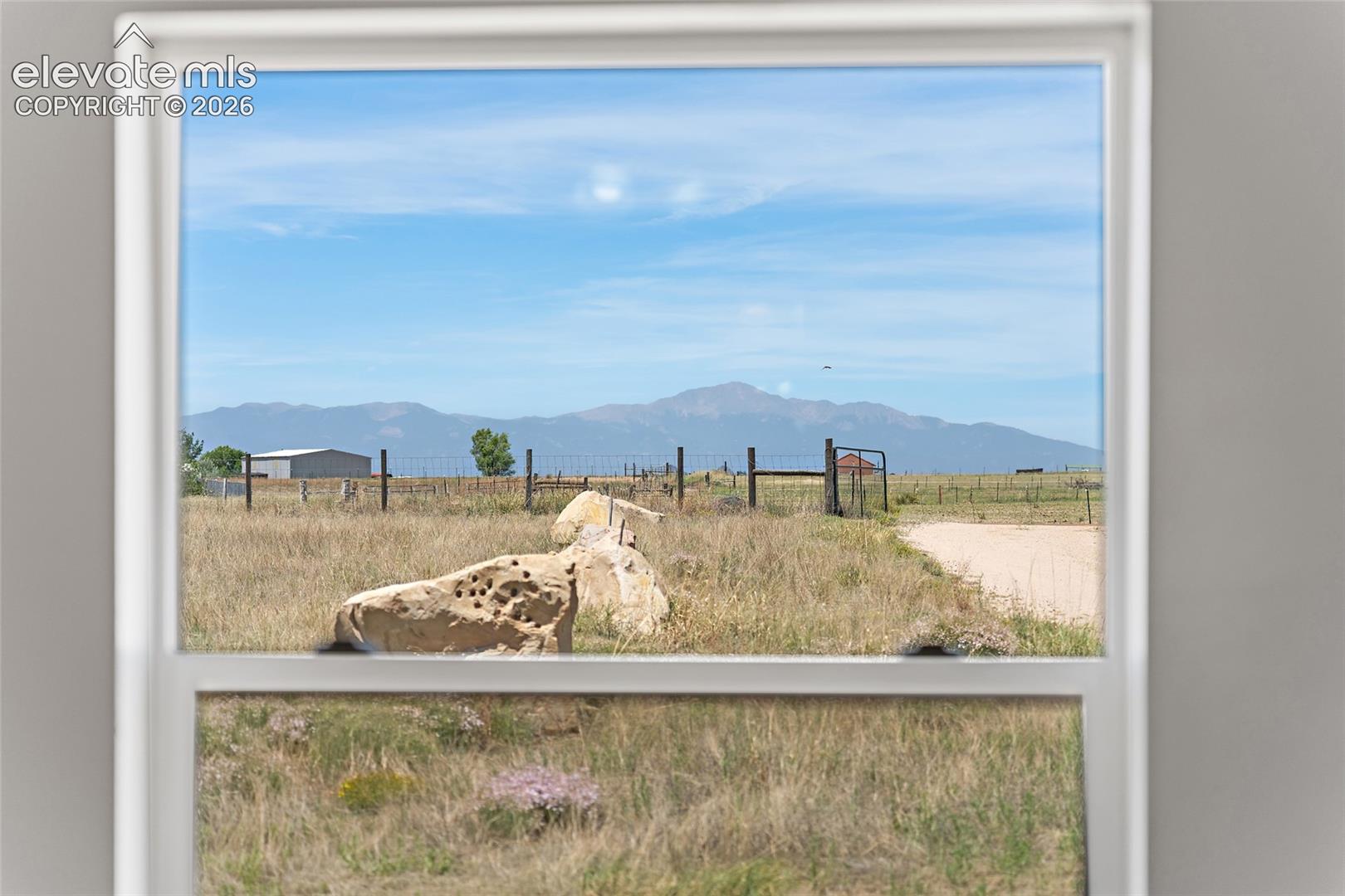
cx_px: 672
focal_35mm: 75
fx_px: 2802
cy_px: 448
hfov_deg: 27.0
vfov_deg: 18.2
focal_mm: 75
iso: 100
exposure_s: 1/125
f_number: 2.8
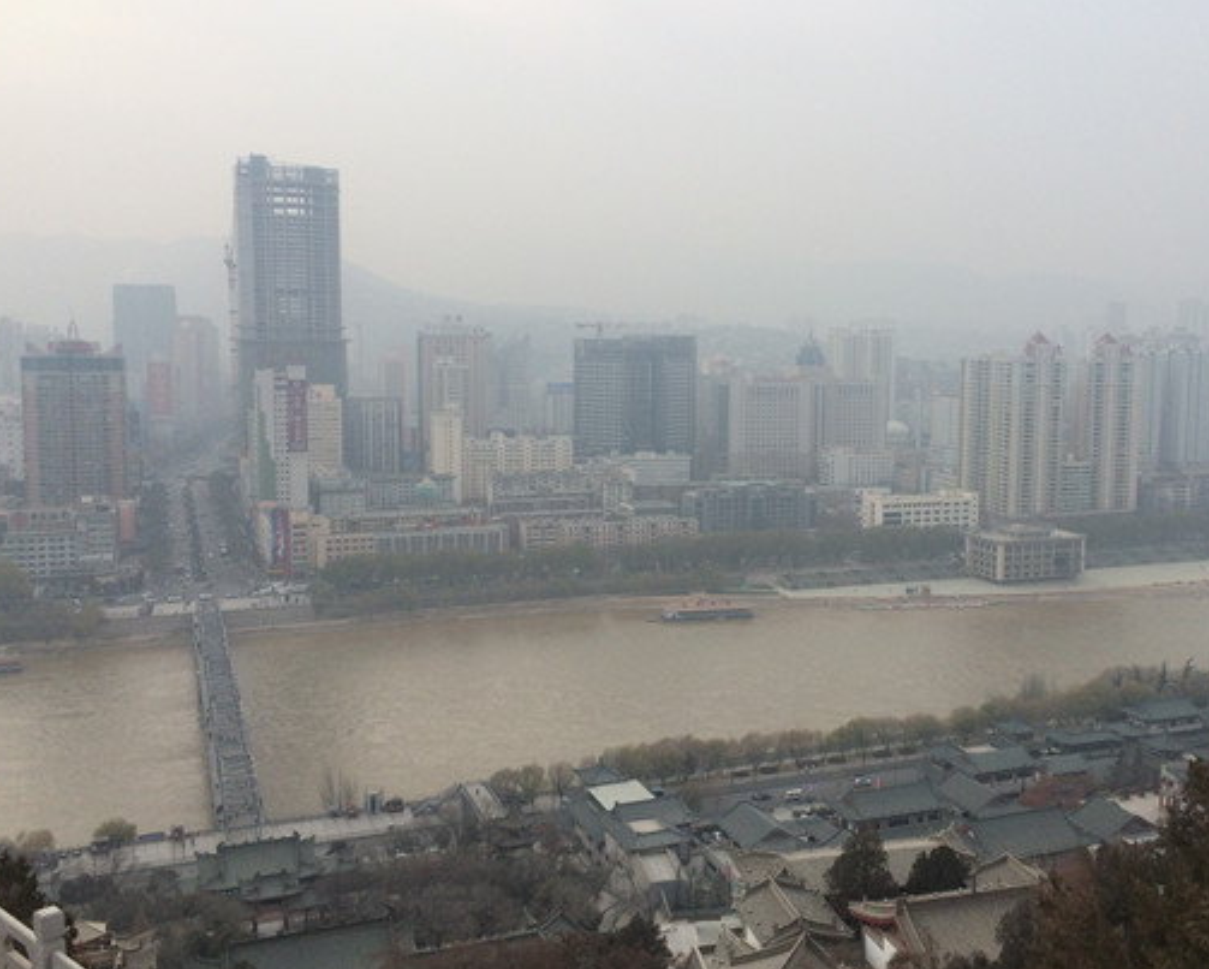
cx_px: 738
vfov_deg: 41.2
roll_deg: +0.6
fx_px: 1289
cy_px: 459
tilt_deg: -5.8
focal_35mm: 36
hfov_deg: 49.9
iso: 32
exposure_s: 1/1520
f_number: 2.2
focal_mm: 4.15
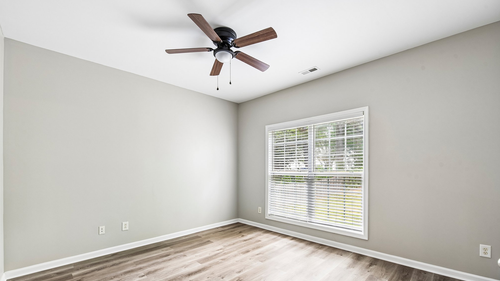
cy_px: 165
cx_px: 247
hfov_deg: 103.0
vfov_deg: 70.0
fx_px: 199
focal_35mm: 15
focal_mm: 14
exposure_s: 1/13
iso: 200
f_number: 8
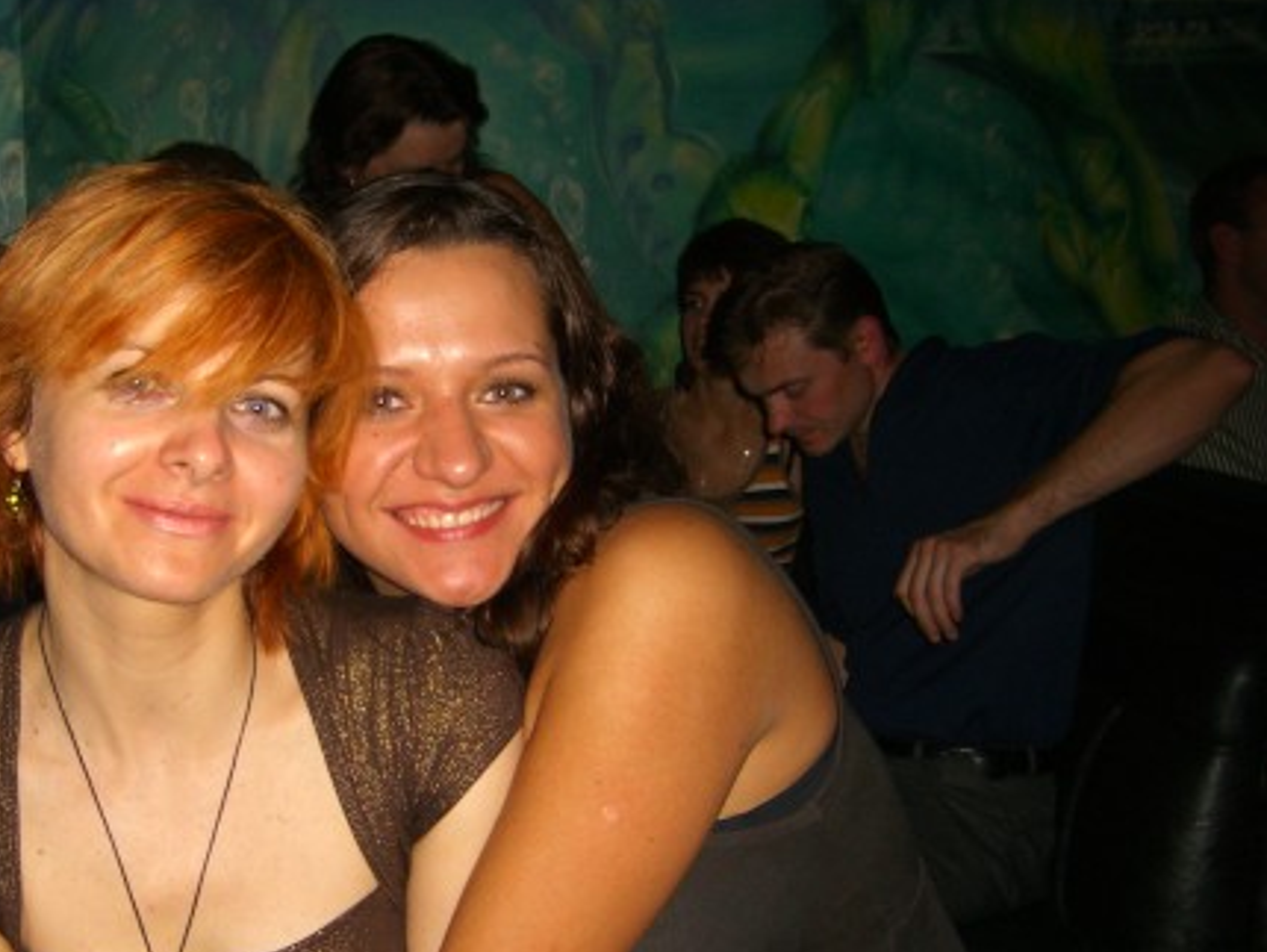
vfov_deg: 27.4
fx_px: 1941
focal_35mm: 53
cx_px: 454
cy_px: 601
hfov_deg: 35.9
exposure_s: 1/60
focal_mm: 7.9
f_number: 2.8
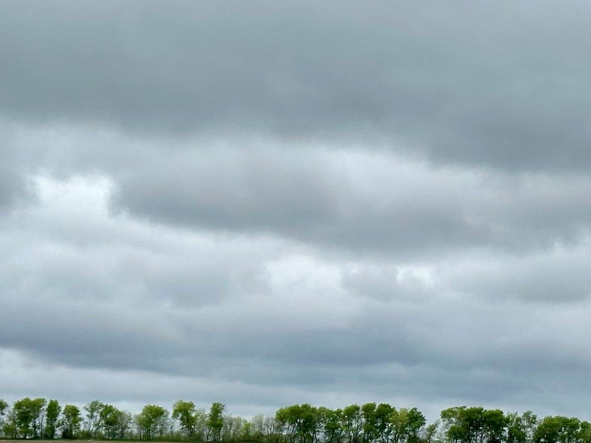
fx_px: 1844
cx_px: 241
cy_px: 250
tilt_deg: +5.9
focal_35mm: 108
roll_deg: -1.7
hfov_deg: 18.2
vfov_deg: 13.7
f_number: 1.78
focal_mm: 6.86
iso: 64
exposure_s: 1/7092
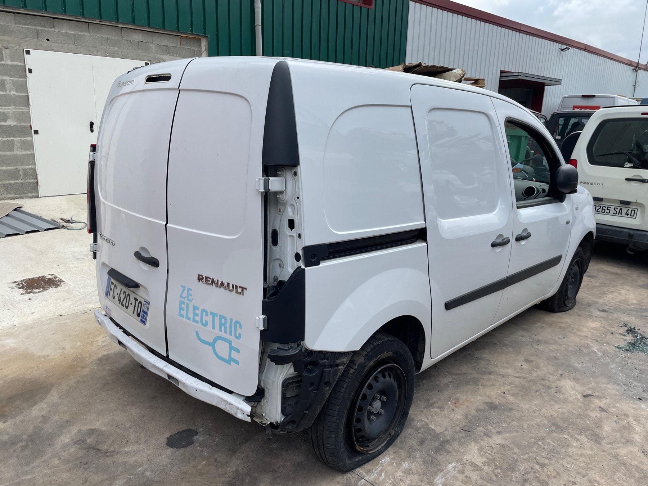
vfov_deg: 53.1
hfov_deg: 67.3
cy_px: 243
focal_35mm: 26
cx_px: 324
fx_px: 487
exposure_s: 1/640
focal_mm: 4.2
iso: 32
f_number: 1.6
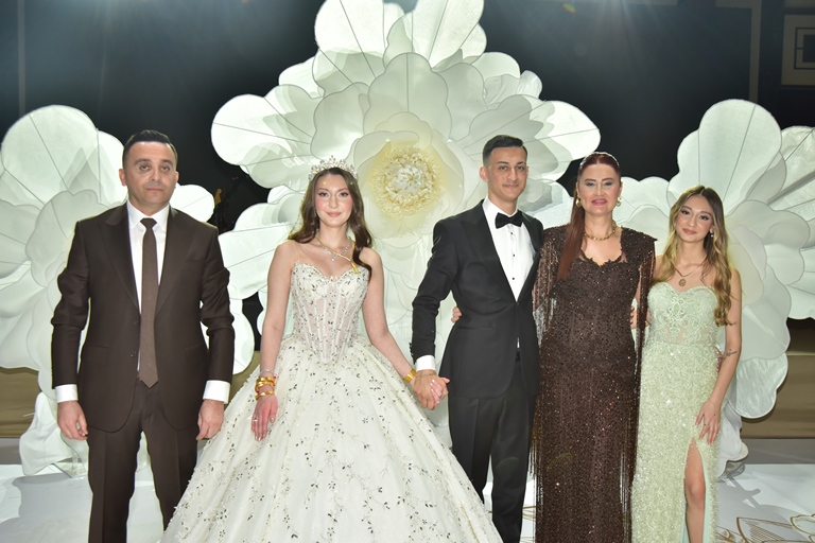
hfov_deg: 50.7
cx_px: 408
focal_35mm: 38
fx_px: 860
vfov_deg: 35.1
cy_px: 272
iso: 800
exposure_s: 1/200
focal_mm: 38
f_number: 6.3
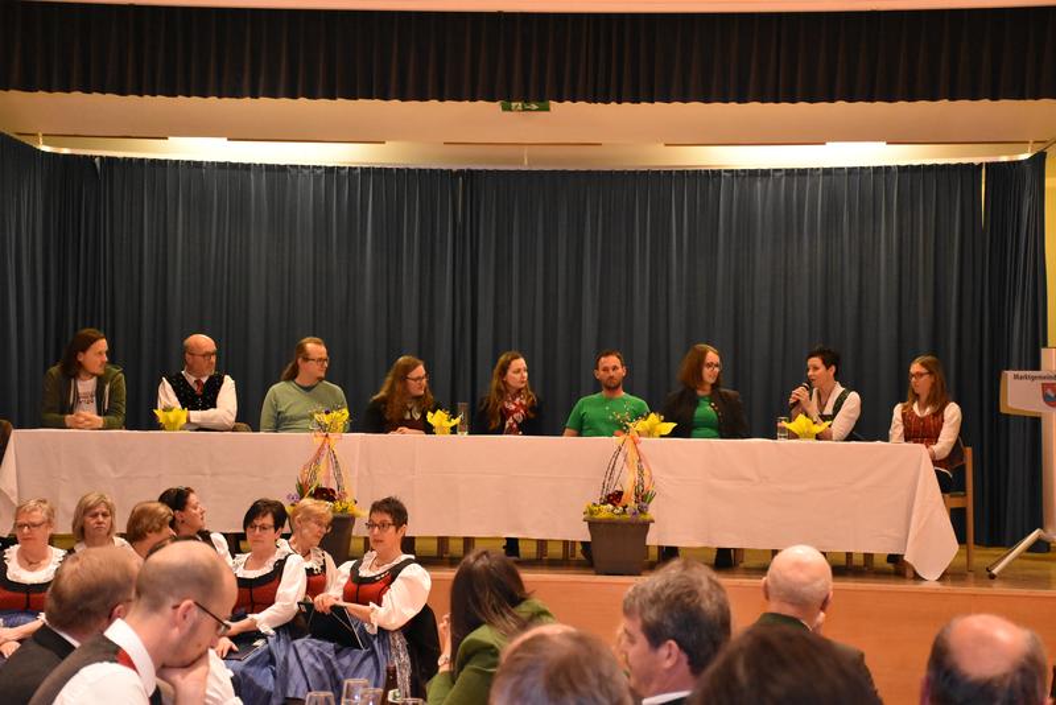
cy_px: 352
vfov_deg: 18.9
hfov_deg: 28.1
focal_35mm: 72
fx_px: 2113
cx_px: 528
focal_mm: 48
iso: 5000
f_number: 4.5
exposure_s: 1/60
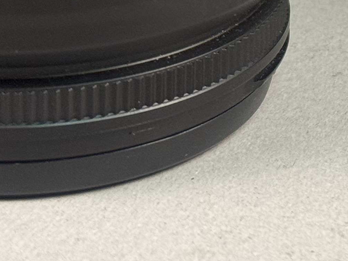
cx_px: 551
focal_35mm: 194
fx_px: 1950
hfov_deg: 9.8
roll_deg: -3.5
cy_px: -236
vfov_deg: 7.4
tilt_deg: -18.1
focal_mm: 6.76
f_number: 1.78
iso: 80
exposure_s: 1/60
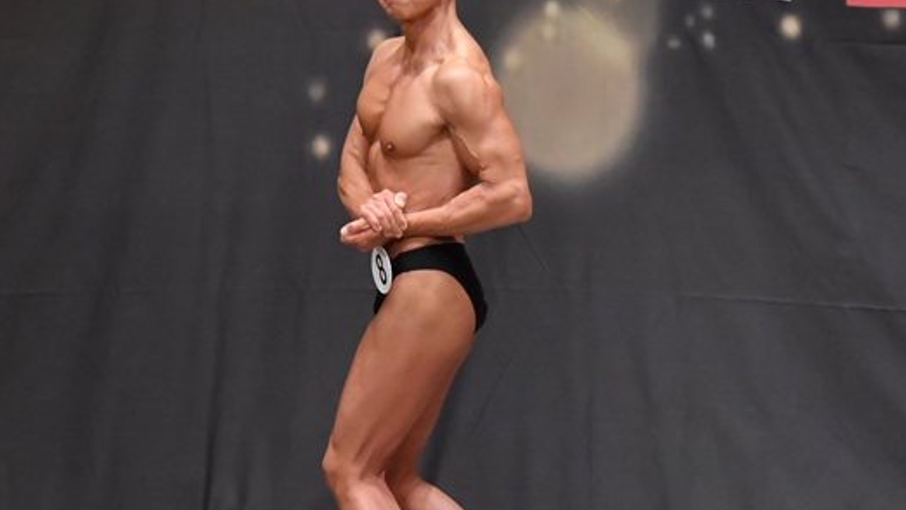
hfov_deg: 6.2
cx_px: 404
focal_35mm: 349
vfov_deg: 3.5
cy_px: 290
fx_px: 8383
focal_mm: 150
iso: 6400
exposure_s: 1/400
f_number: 5.6
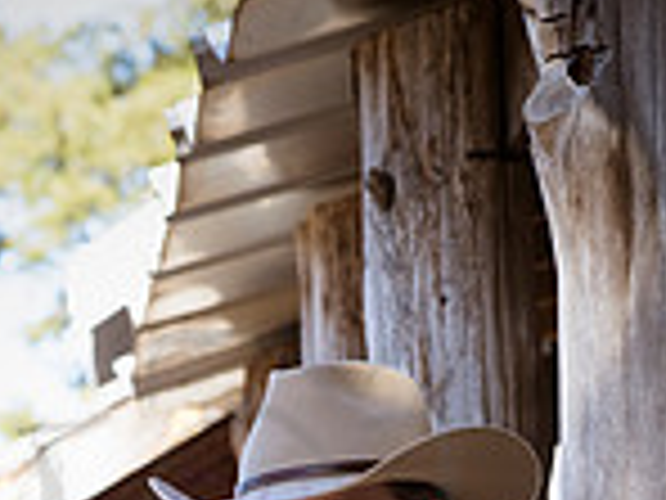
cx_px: 261
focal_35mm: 327
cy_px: 928
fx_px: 6291
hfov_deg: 6.1
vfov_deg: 4.5
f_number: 7.1
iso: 800
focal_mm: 112
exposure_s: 1/500
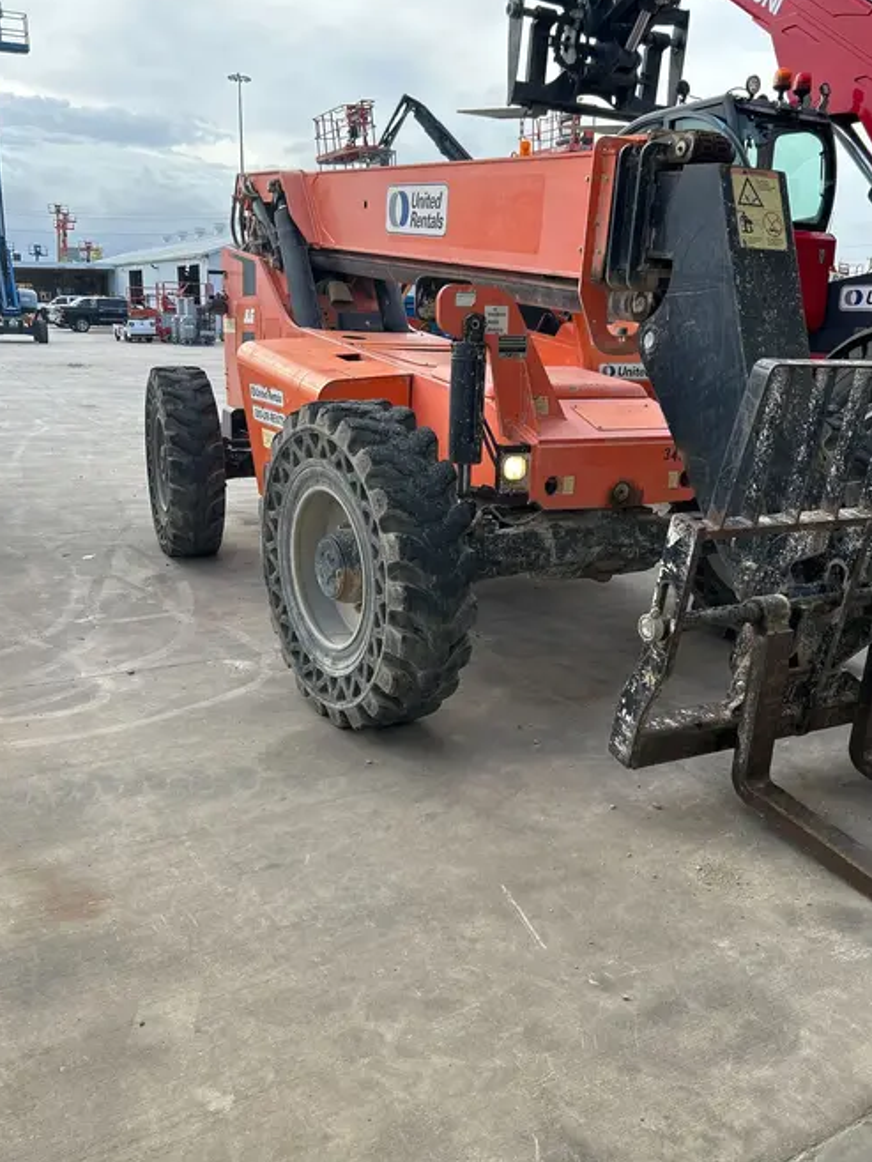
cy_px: 600
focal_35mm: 29
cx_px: 476
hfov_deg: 48.2
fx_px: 974
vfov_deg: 61.6
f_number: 1.5
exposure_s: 1/497
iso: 50
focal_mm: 5.7
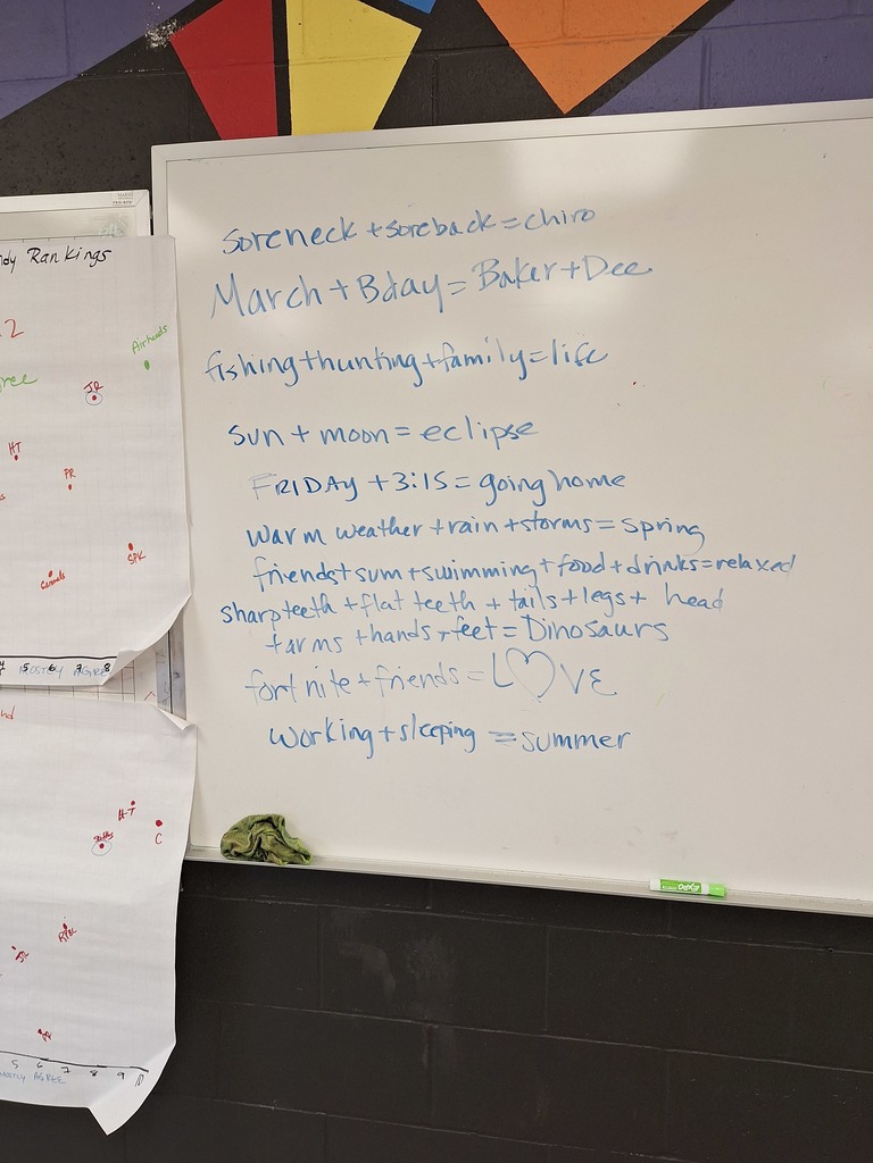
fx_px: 773
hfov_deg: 58.9
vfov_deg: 73.9
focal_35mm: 23
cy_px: 582
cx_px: 436
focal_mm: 5.54
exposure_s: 1/120
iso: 80
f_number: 1.8
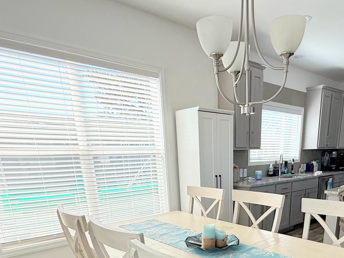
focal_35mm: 28
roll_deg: +1.1
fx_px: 278
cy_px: 242
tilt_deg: -17.7
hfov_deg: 62.5
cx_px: 217
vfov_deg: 44.3
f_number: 2.2
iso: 64
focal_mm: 2.22
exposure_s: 1/374
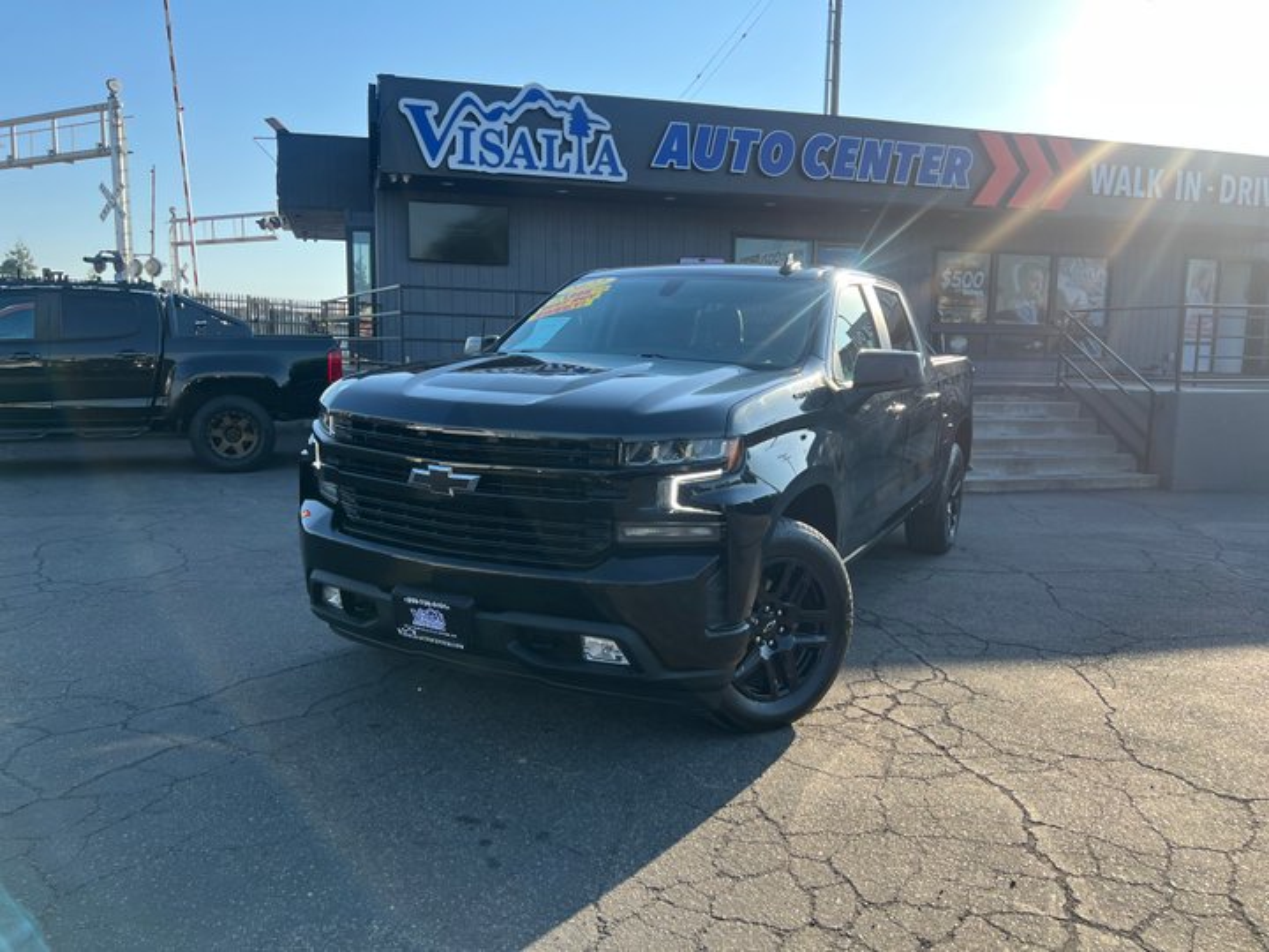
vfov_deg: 53.1
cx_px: 634
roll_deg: +0.4
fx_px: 953
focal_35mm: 26
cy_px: 476
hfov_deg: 67.3
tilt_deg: -7.1
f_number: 1.5
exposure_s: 1/1068
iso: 50
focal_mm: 5.7
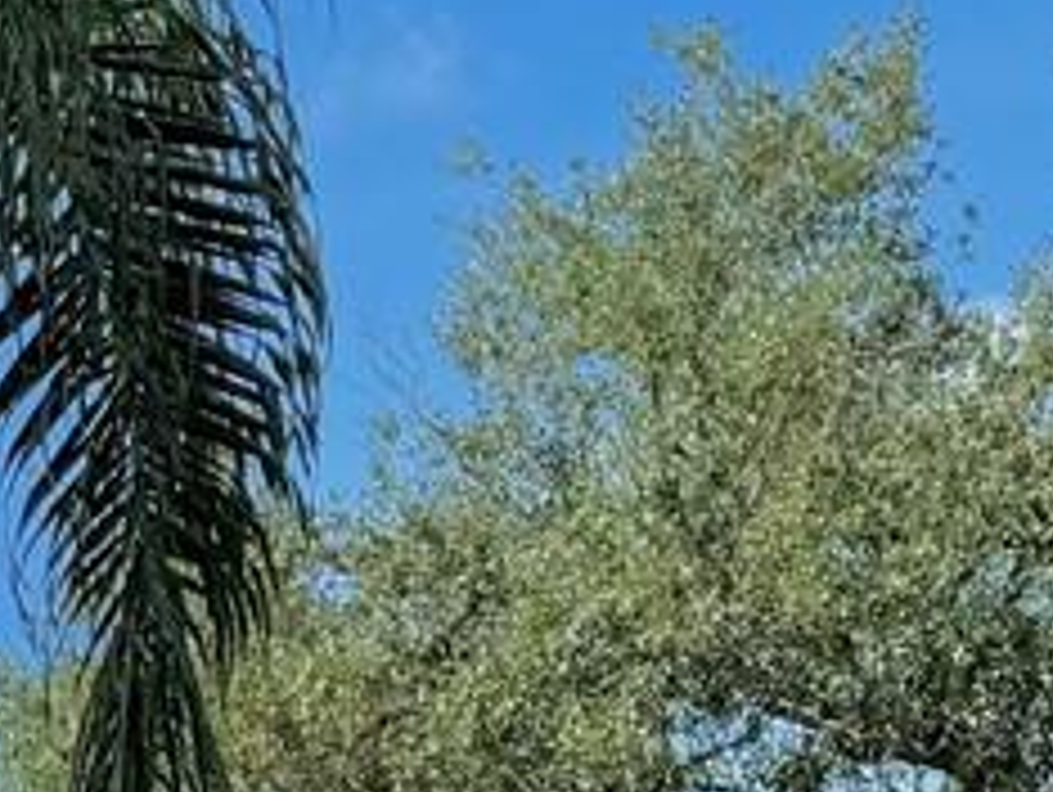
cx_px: -576
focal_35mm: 164
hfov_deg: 11.5
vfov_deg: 8.9
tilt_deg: +8.2
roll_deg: +0.3
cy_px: 1094
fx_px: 4994
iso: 80
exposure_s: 1/3096
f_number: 1.78
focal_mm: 6.76
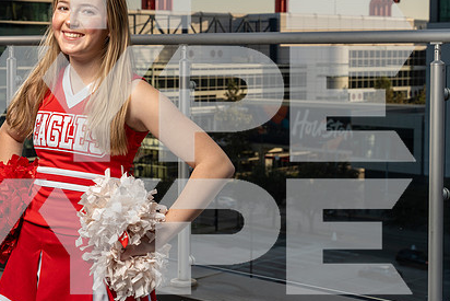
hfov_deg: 24.3
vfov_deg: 16.4
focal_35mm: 83
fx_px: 1038
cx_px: 138
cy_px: 105
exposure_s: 1/250
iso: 100
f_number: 9
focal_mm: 59
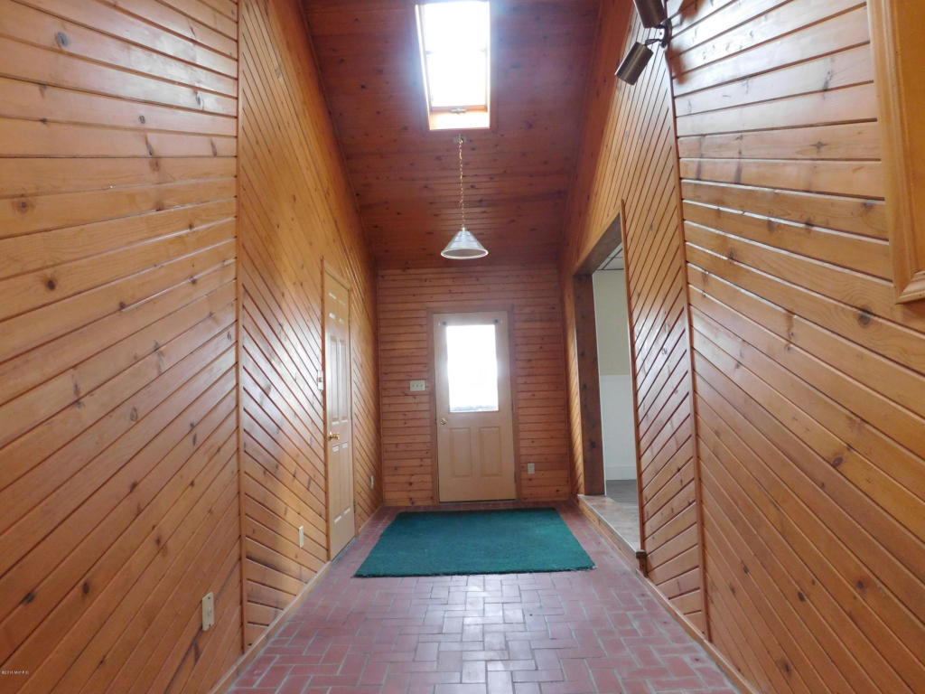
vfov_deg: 58.9
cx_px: 462
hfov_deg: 73.9
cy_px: 347
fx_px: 615
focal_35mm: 23
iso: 450
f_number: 3
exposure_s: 1/30
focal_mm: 4
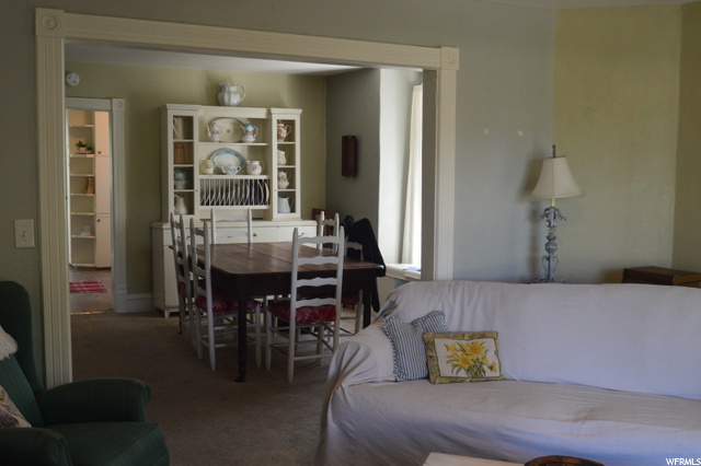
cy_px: 233
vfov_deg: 34.2
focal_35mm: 39
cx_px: 350
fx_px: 759
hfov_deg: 49.6
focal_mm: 26
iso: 800
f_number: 8
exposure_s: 1/60
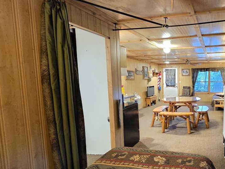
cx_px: 181
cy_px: 95
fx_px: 150
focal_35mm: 23
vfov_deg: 58.8
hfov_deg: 66.8
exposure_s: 1/24
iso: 2000
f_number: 1.9
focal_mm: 2.2
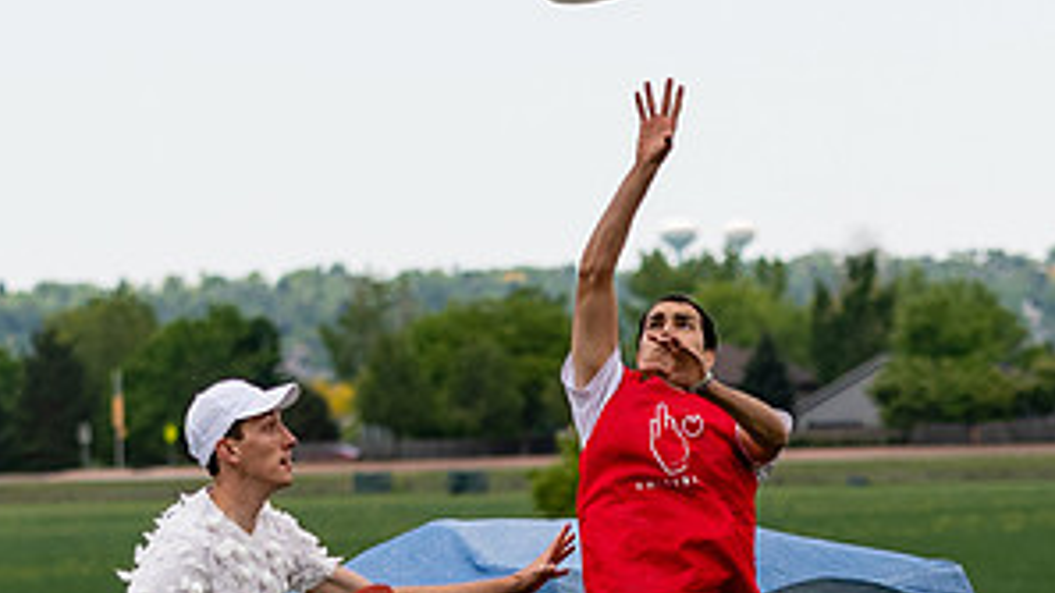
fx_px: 13203
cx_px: 806
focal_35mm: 472
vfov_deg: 2.6
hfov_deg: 4.6
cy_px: 609
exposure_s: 1/2500
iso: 160
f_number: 2.8
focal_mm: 95
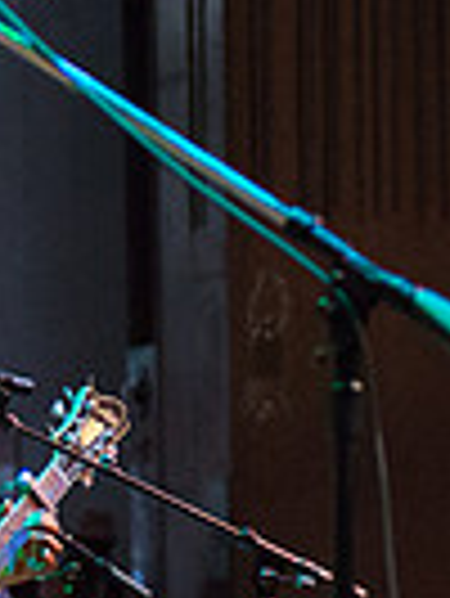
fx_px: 4465
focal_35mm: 258
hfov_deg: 5.6
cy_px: 562
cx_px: -462
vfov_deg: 7.6
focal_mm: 56
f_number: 2.8
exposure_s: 1/500
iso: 3200
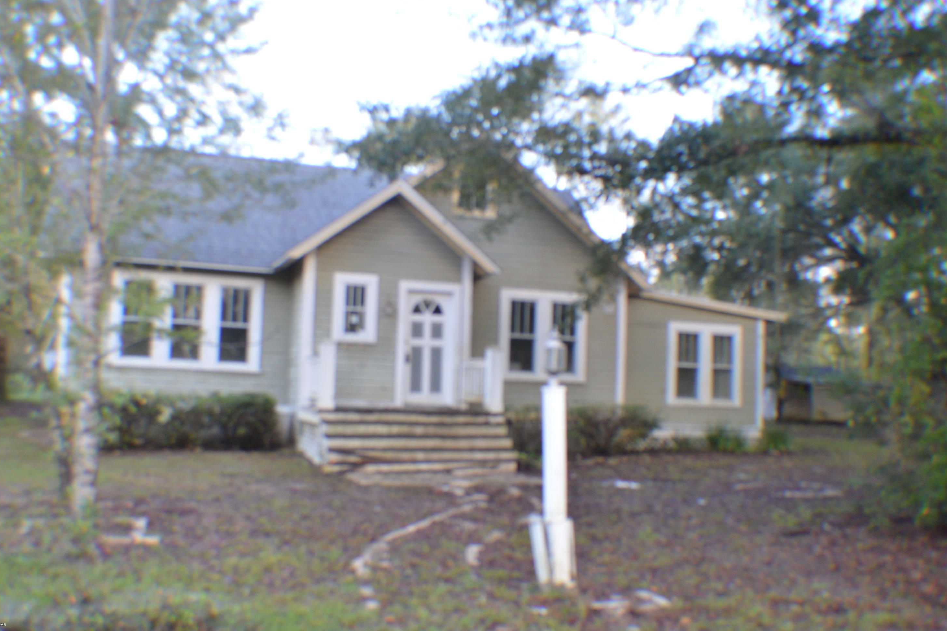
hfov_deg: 48.5
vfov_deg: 33.4
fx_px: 1052
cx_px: 466
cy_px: 322
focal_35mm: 40
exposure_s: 1/80
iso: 400
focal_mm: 26
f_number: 4.2
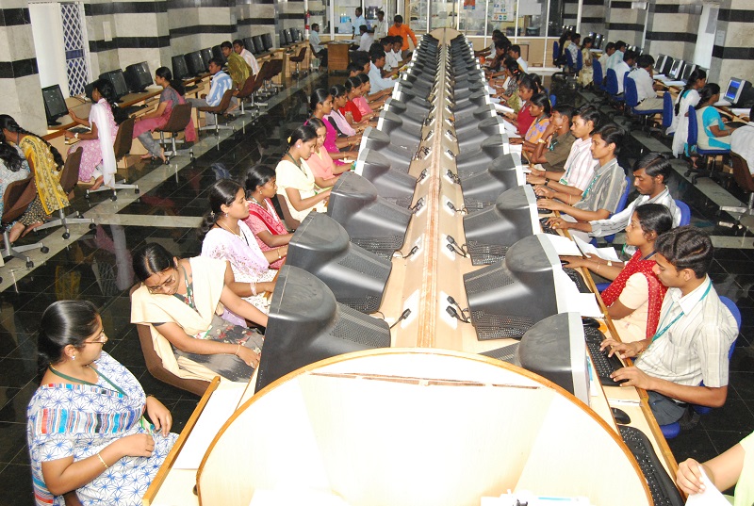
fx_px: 693
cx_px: 377
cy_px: 253
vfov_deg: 40.1
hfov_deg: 57.1
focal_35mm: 33
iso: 1600
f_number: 5
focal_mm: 22
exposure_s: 1/125
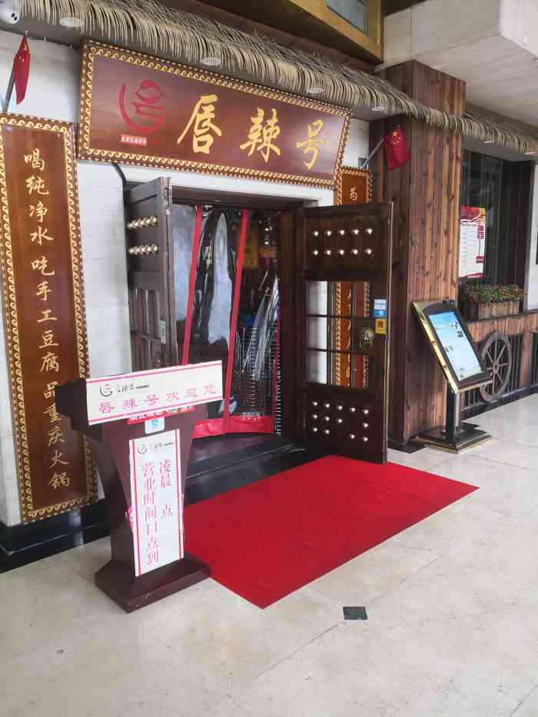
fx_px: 559
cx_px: 269
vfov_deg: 65.3
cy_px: 358
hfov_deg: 51.4
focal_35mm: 27
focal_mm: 3.95
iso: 64
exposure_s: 1/50
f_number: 1.6
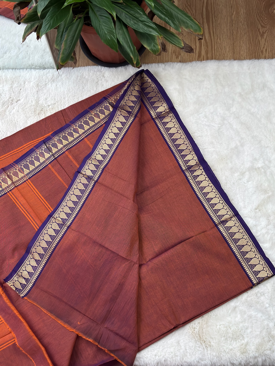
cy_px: 183
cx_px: 138
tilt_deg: -72.0
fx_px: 498
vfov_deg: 40.4
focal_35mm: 47
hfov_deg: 30.9
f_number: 1.6
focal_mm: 5.96
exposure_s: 1/206
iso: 40
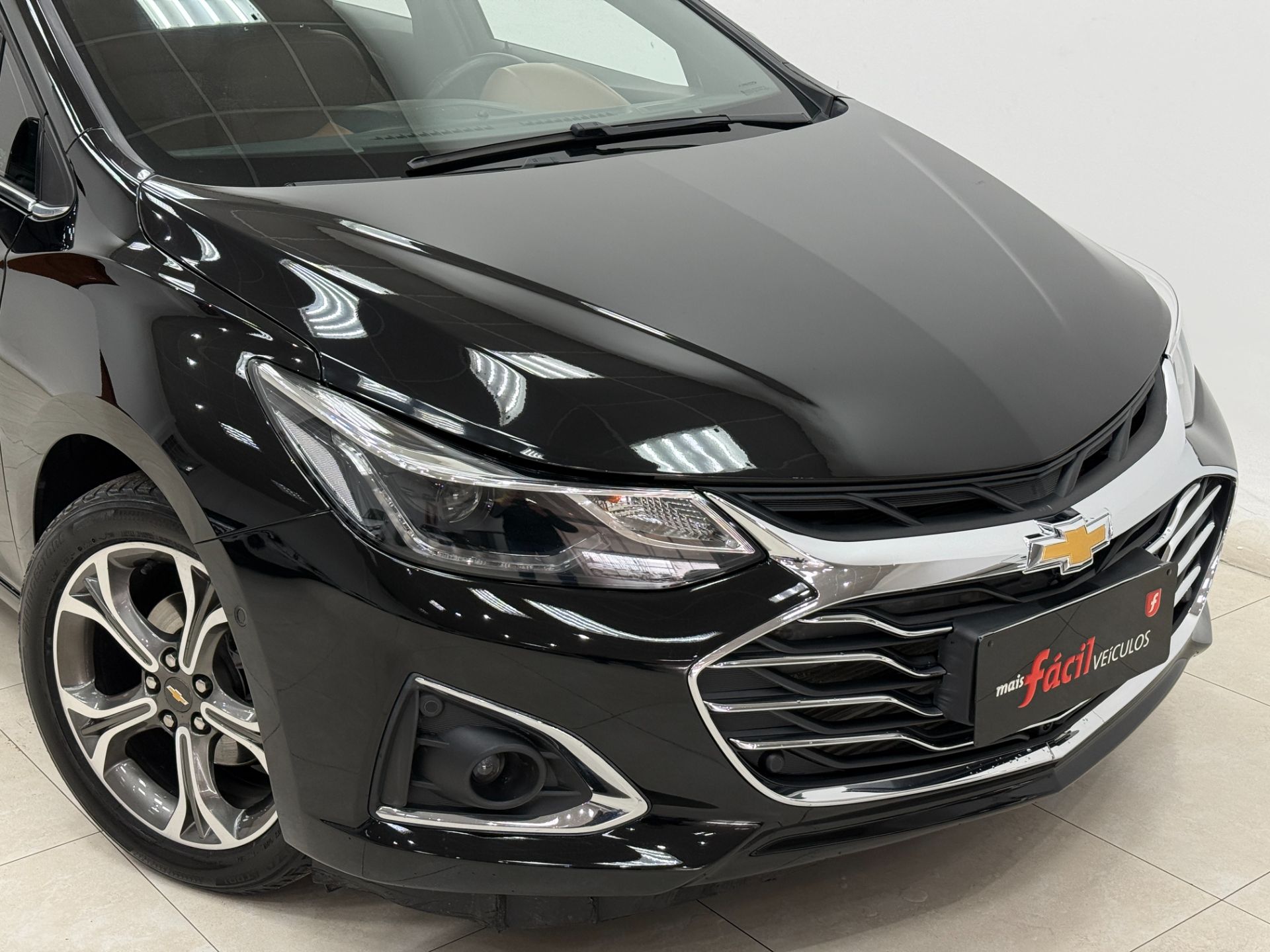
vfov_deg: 30.3
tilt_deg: -19.0
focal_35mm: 48
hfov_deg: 39.7
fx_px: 1761
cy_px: 476
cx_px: 635
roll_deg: +0.3
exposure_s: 1/120
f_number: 1.78
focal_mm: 6.76
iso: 250
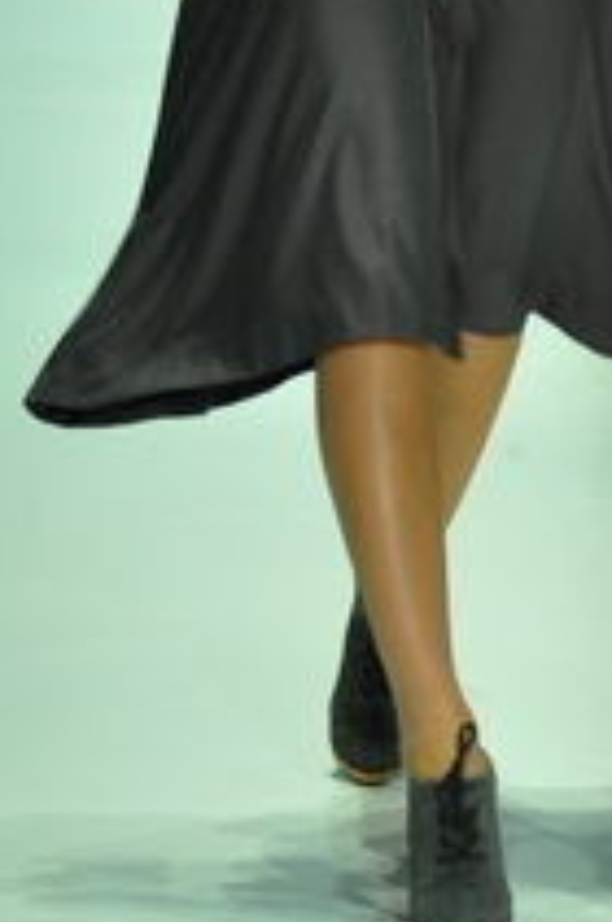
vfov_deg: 6.9
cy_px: -149
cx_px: 457
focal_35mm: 296
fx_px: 7572
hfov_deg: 4.6
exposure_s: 1/200
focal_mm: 80
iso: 1000
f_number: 4
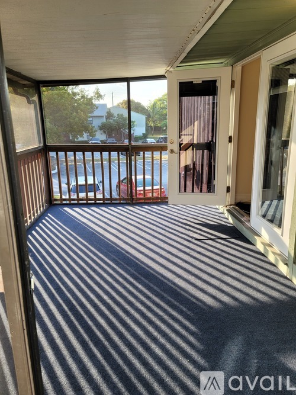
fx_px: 285
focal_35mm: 25
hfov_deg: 54.9
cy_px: 198
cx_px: 148
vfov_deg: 69.4
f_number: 1.8
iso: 40
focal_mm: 7
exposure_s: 1/120
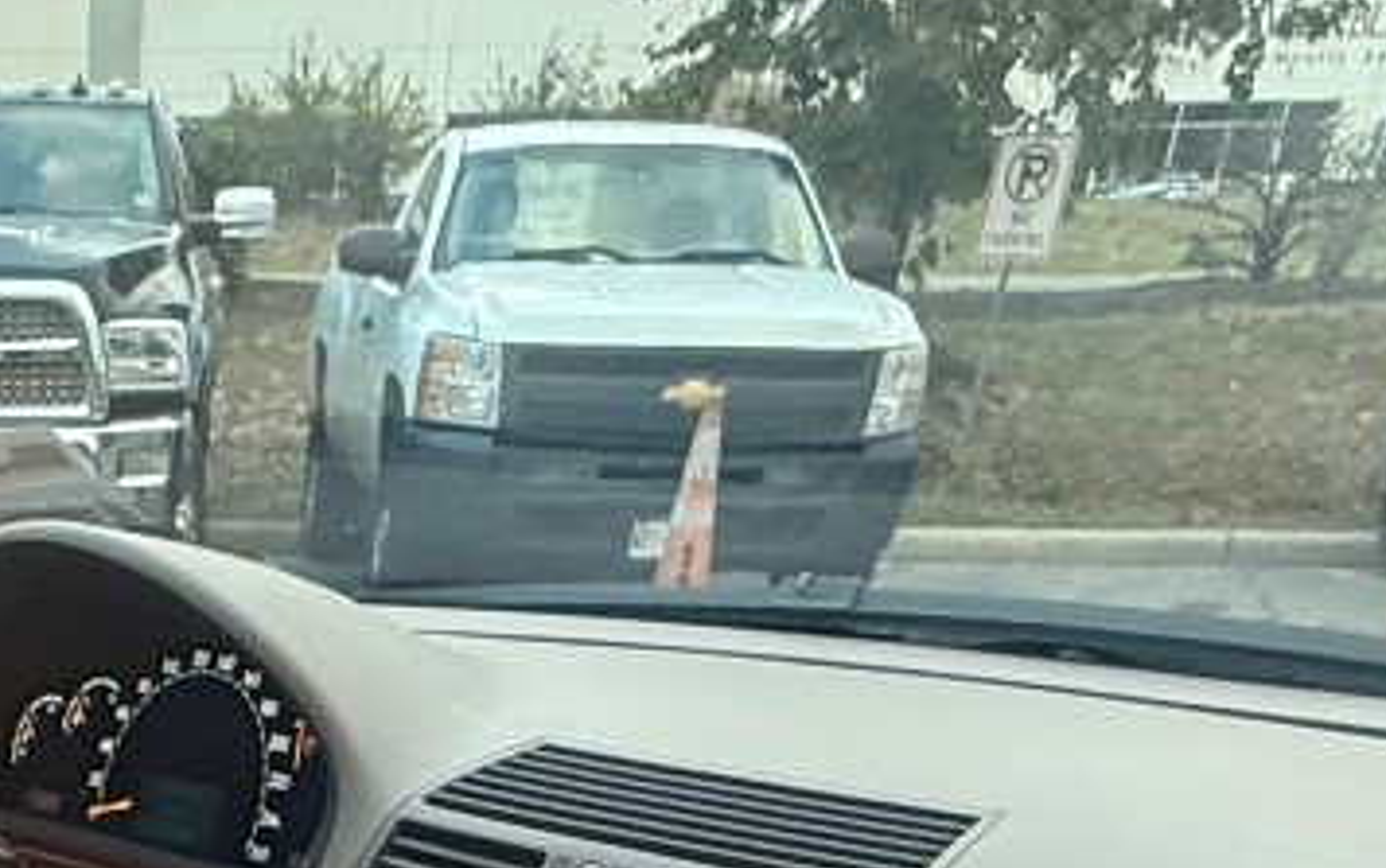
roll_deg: +0.3
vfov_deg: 16.5
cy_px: 1740
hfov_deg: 30.9
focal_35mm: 60
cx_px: -78
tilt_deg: -33.7
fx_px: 2268
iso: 320
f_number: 2.2
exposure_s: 1/73
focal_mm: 2.22
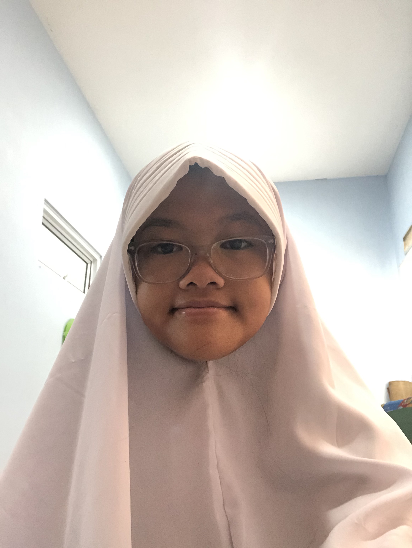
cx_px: 206
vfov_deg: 56.8
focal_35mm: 32
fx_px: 507
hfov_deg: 44.2
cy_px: 274
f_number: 2.2
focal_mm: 2.87
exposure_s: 1/30
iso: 400
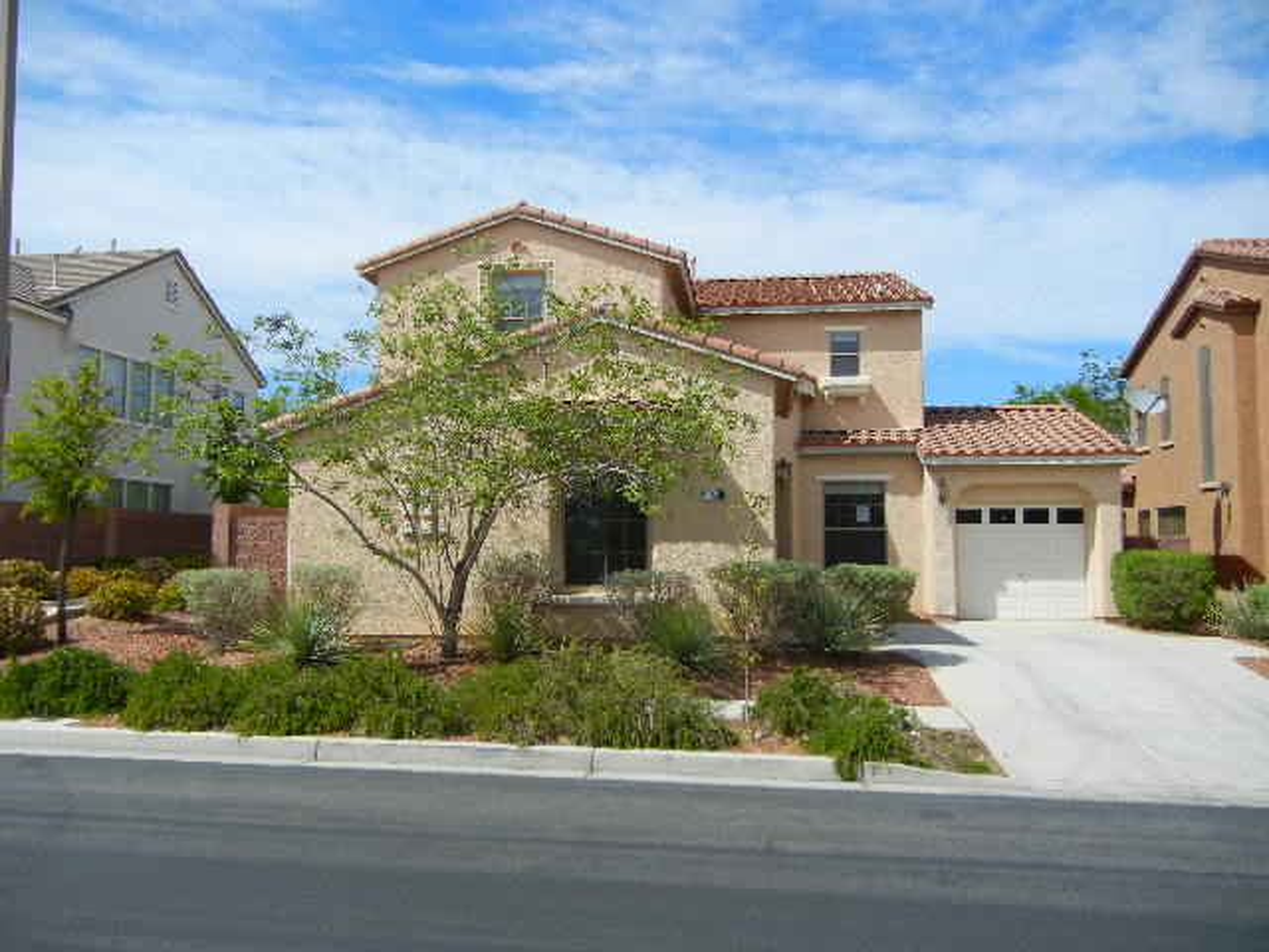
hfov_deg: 60.0
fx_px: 1100
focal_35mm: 30
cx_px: 634
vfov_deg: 46.8
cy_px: 476
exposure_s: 1/567
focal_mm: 5.4
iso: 160
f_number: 7
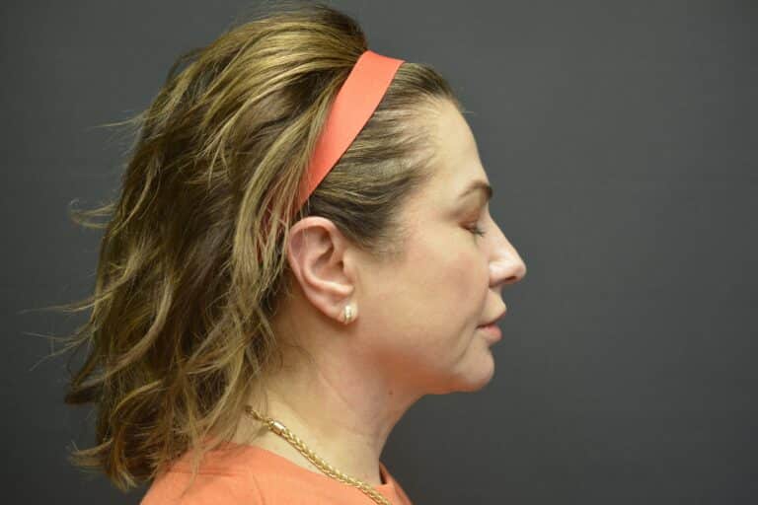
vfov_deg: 22.6
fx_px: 1263
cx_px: 379
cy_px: 252
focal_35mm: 60
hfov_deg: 33.4
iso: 800
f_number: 5
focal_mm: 40
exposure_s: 1/60
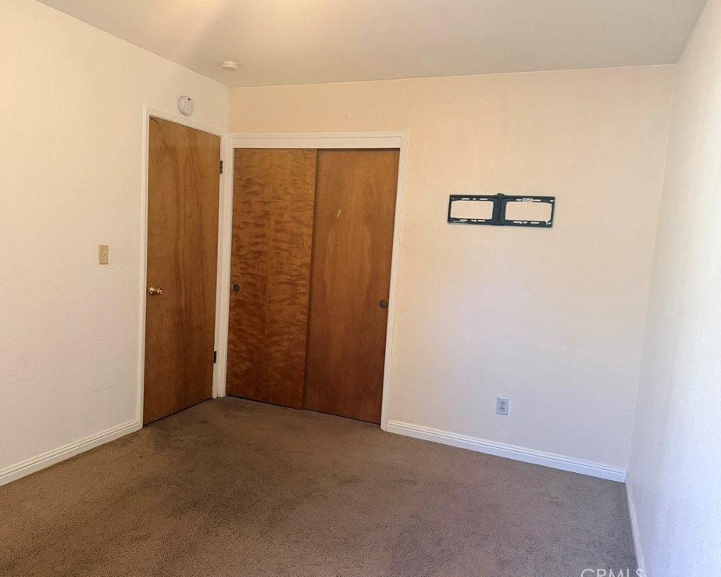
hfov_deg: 66.0
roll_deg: -3.3
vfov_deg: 54.9
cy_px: 287
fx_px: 555
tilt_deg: -6.8
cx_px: 344
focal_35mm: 26
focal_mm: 6.76
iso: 400
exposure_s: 1/60
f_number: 1.78
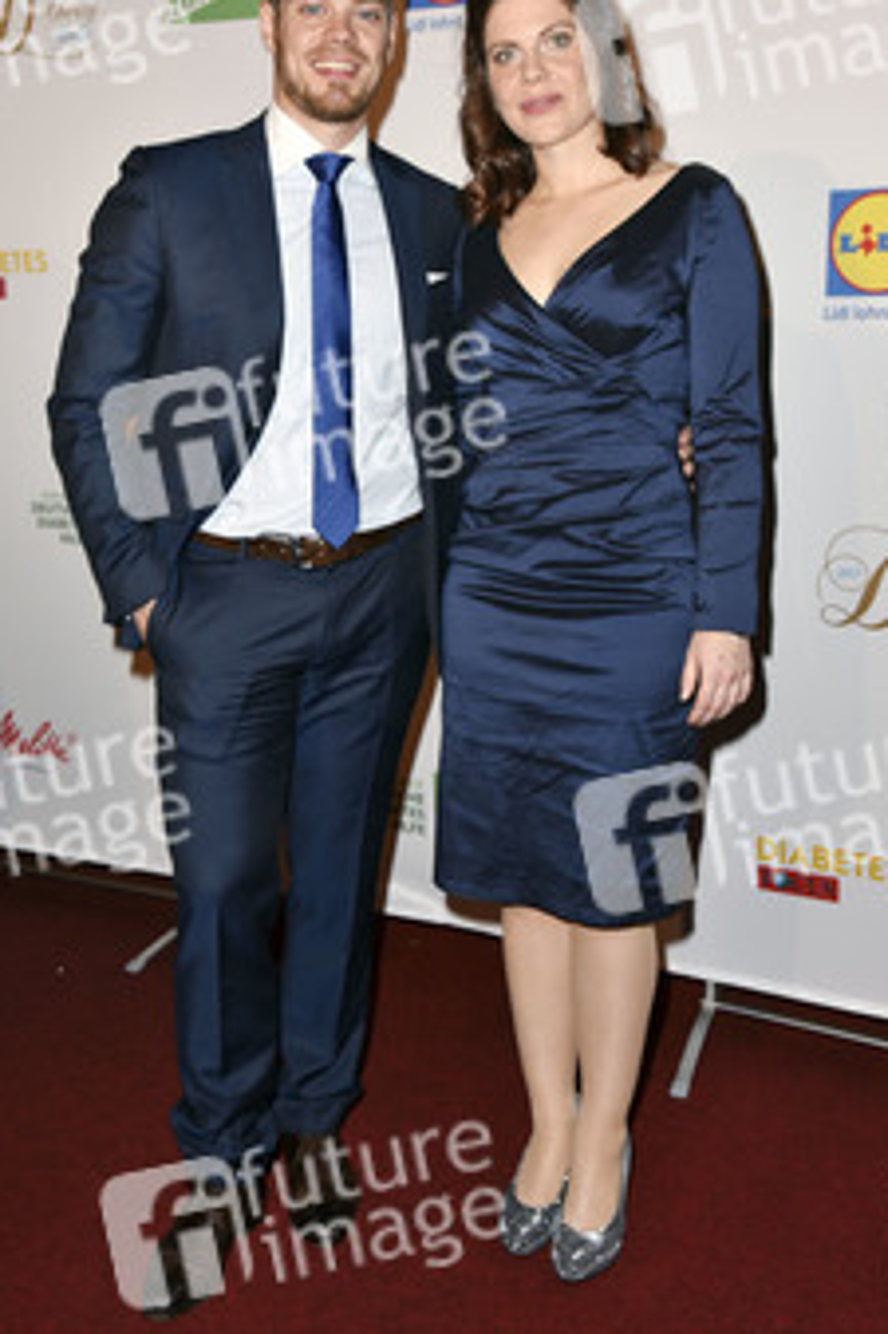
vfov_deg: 43.6
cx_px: 418
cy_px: 624
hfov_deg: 29.8
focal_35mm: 45
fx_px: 1667
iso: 640
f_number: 5.6
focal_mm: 38
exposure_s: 1/200
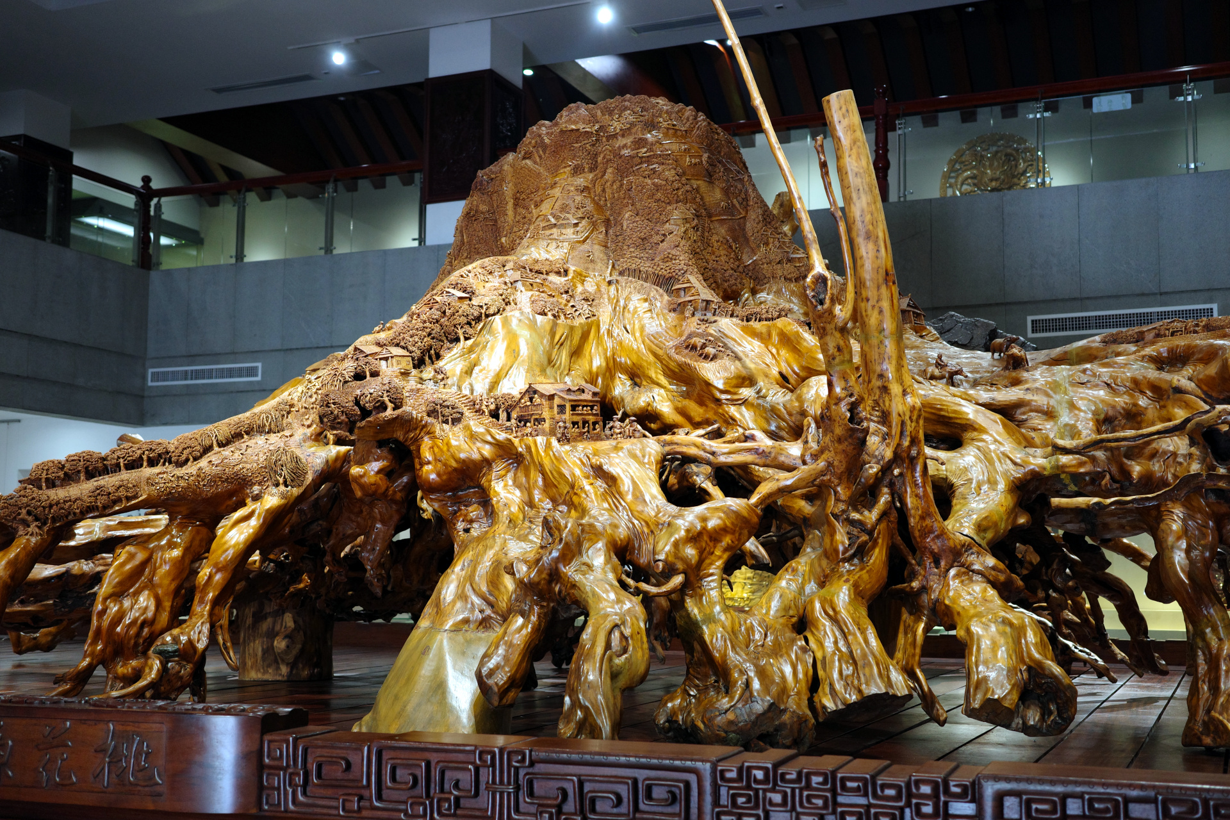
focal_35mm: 40
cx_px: 615
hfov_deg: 48.5
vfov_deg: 33.4
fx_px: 1367
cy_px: 410
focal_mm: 26
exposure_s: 1/40
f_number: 2.8
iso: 640
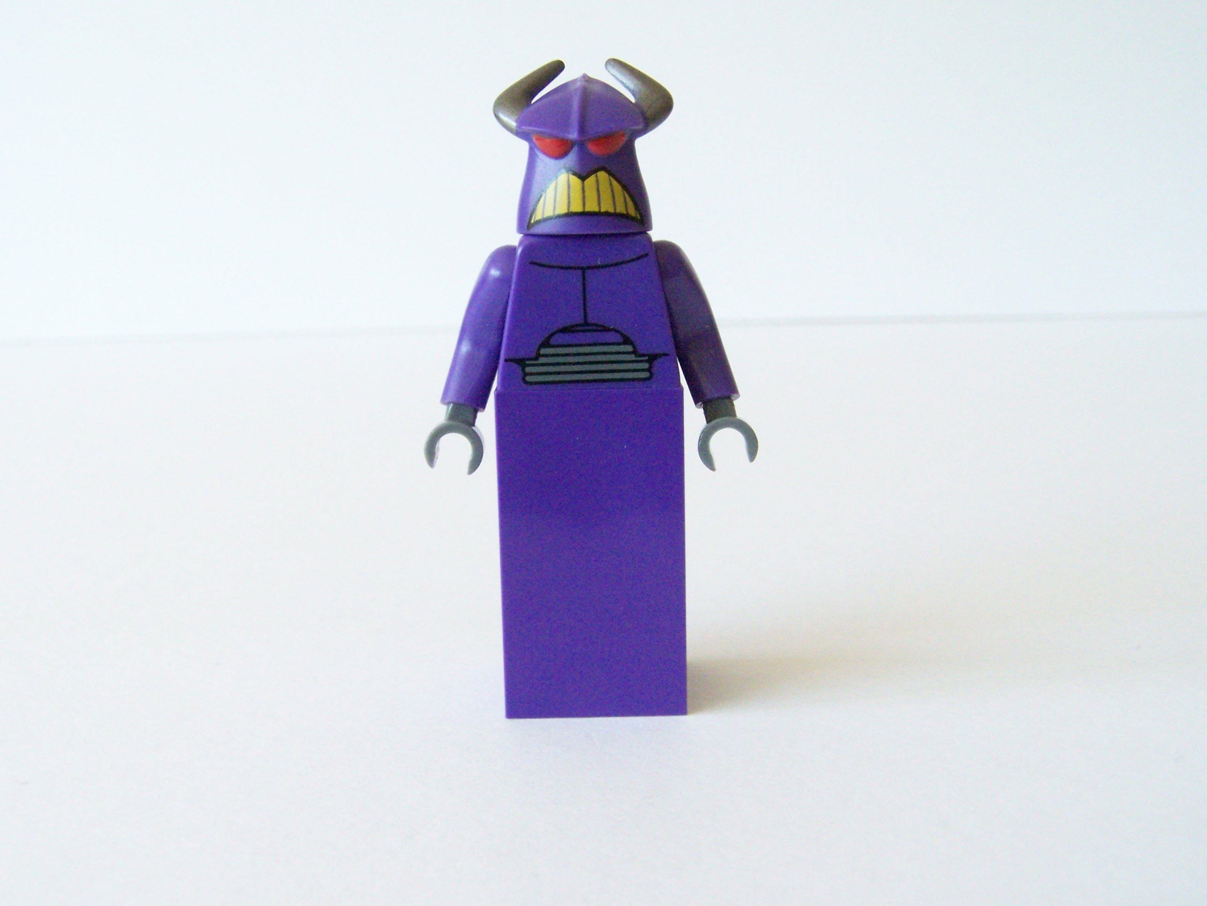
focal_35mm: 43
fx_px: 1499
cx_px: 604
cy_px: 453
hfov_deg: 43.9
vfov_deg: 33.6
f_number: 5
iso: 400
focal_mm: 7.1
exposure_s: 1/90
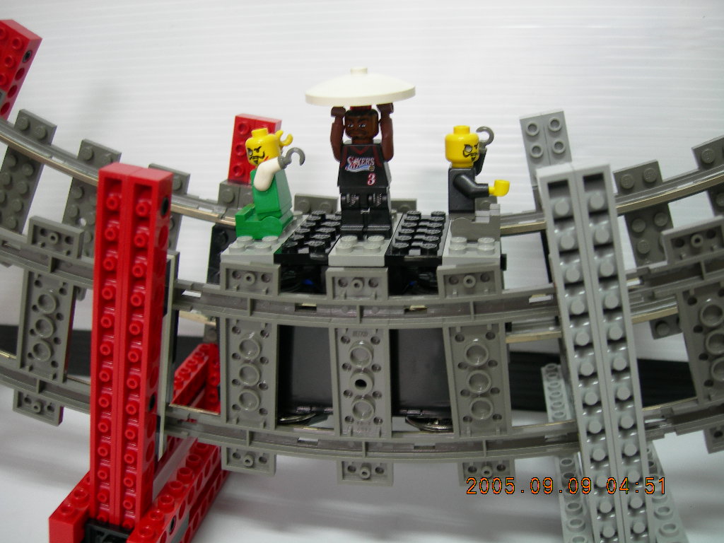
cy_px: 272
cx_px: 362
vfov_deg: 37.7
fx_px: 795
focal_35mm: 38
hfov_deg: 49.0
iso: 50
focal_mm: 7.8
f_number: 2.8
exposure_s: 1/4.5
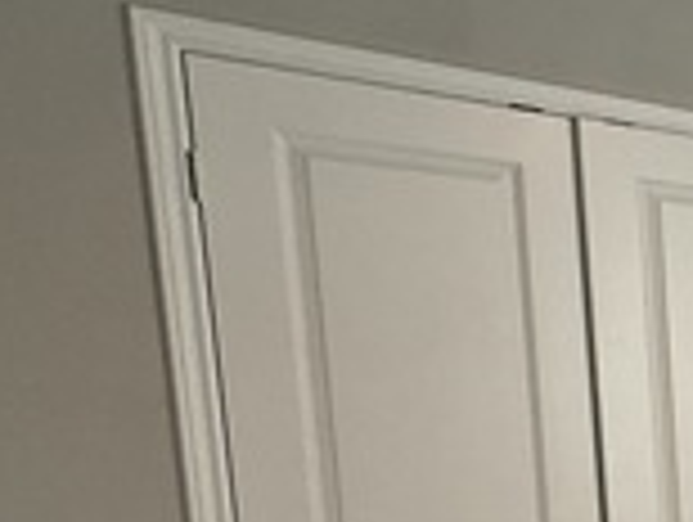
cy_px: 558
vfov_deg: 23.9
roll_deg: -0.6
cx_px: 1382
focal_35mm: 58
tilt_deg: -7.6
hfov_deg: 19.3
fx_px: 1163
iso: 250
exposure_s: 1/120
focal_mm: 2.22
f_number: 2.2
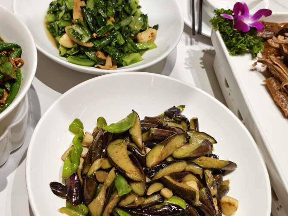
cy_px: 117
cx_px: 110
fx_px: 366
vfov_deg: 32.9
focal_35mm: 44
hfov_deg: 42.7
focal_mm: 5.6
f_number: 1.57
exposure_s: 1/100
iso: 90
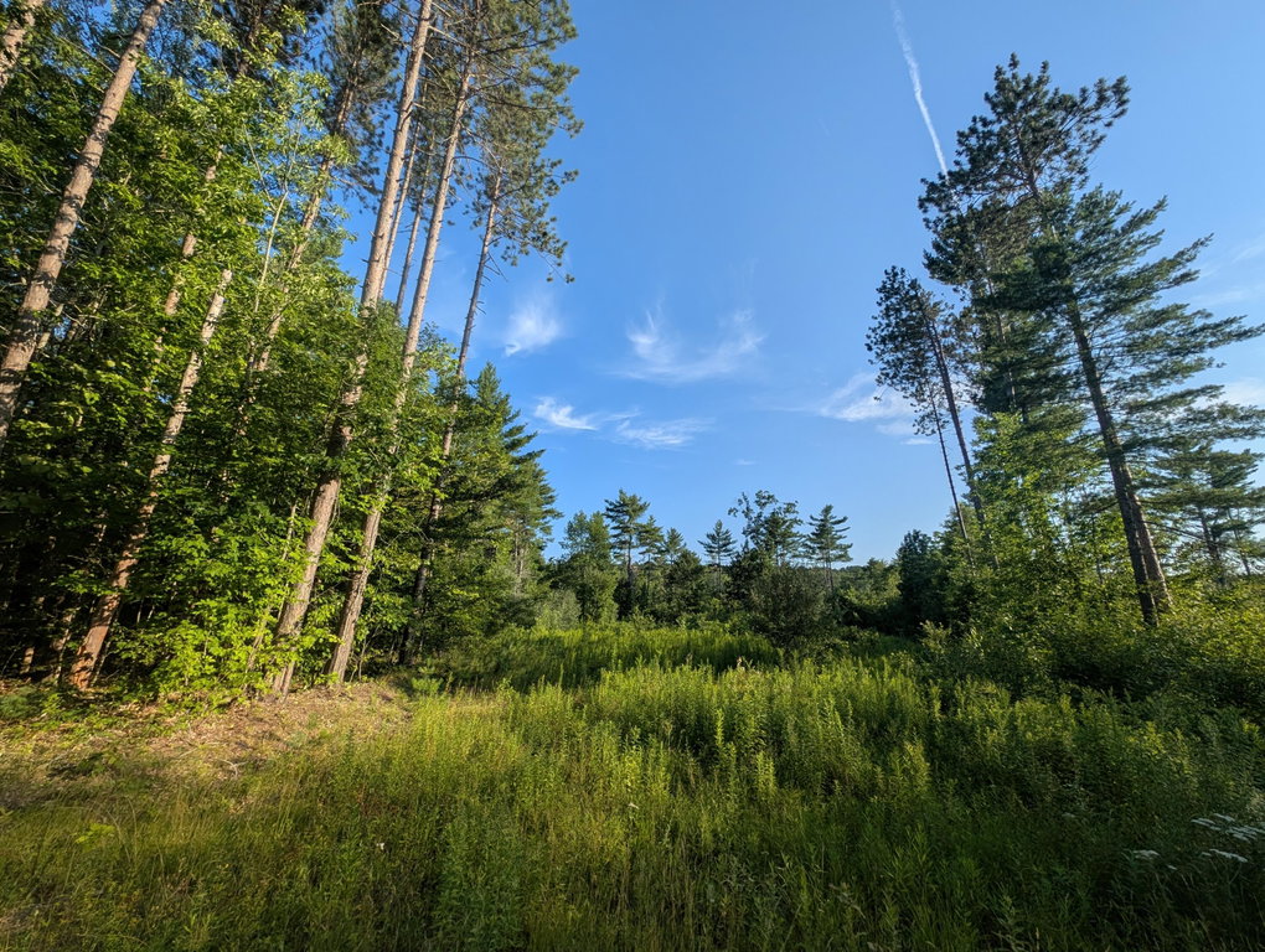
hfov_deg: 110.5
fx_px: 439
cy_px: 476
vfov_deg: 94.6
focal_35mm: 12
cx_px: 632
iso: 41
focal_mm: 2.23
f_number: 1.95
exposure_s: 1/1437
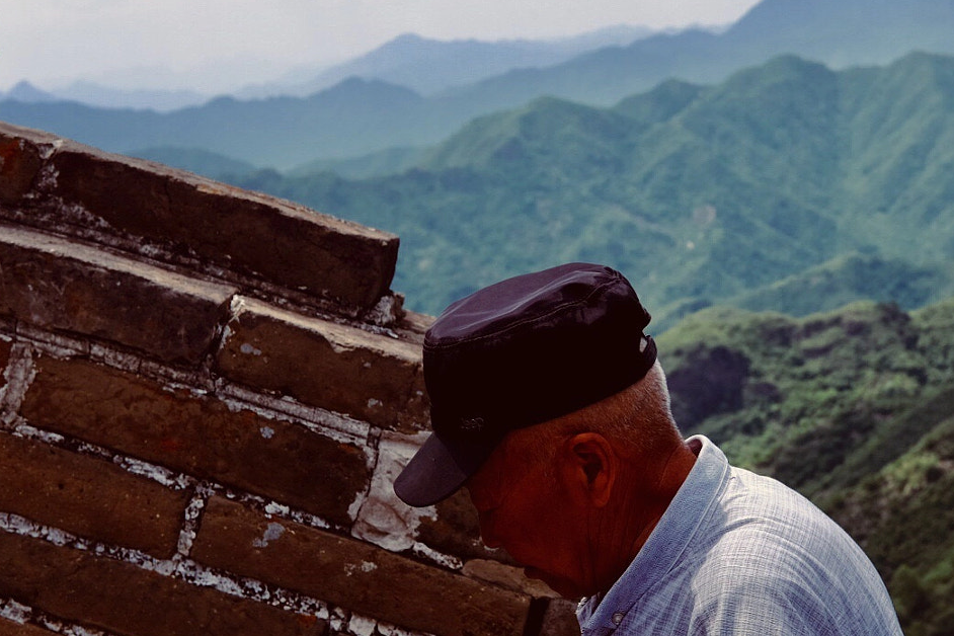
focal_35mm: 90
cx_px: 636
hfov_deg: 22.5
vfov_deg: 15.2
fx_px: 2385
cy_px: 324
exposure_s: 1/420
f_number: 8
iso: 200
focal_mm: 35
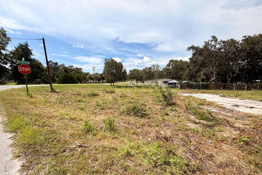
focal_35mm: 15
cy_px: 99
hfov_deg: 100.4
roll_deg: +0.8
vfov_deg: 76.9
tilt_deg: -8.5
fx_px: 109
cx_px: 129
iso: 20
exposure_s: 1/1050
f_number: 2.2
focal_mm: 2.22
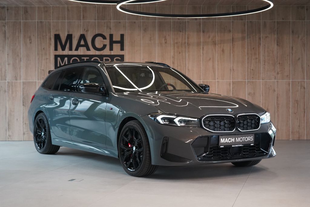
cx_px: 155
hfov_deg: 31.9
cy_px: 104
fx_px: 543
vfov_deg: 21.6
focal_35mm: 63
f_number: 5.6
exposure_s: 1/160
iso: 4000
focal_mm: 63
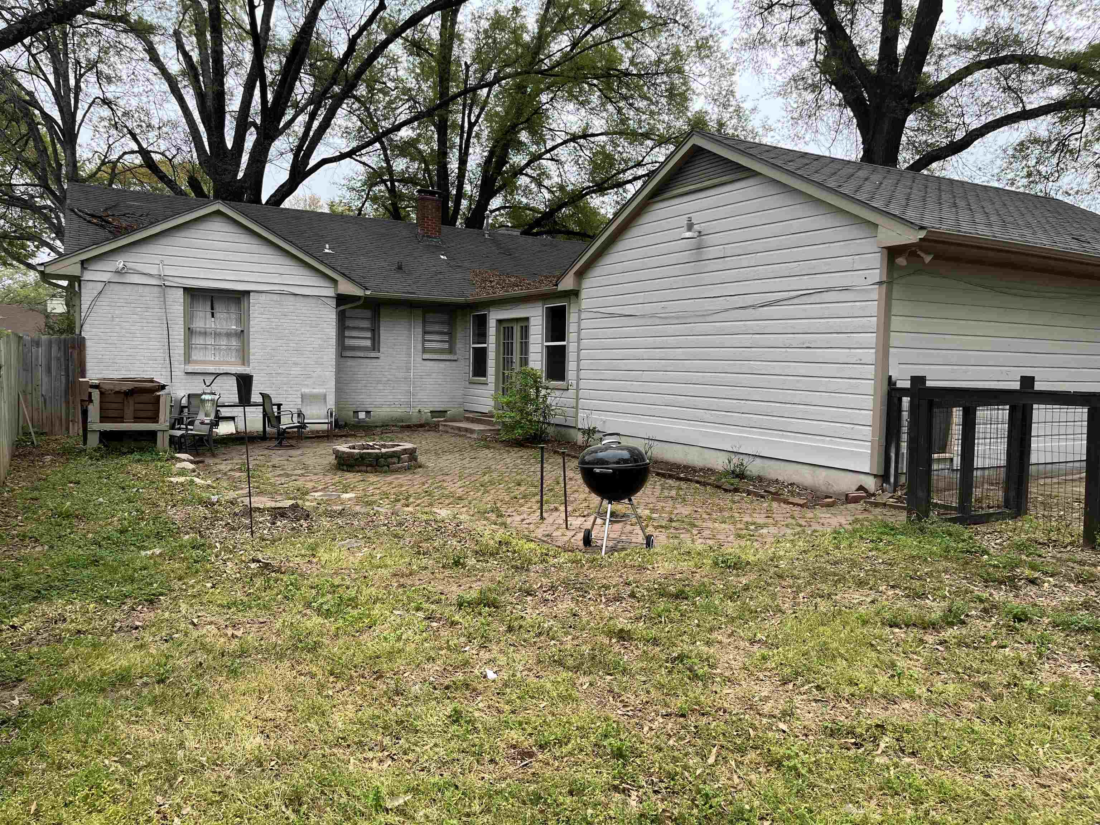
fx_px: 826
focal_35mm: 26
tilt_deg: -3.1
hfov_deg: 67.3
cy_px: 412
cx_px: 550
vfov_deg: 53.1
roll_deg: -1.0
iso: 50
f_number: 1.6
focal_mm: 5.1
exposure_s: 1/445
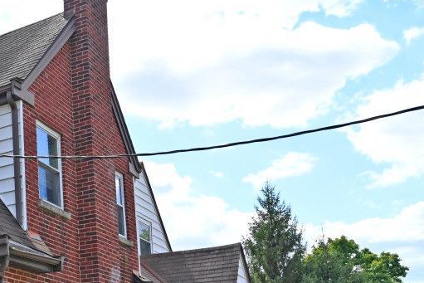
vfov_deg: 23.4
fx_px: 660
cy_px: 270
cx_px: -104
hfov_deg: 29.7
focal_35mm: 56
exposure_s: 1/320
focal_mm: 22
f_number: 6.3
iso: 100
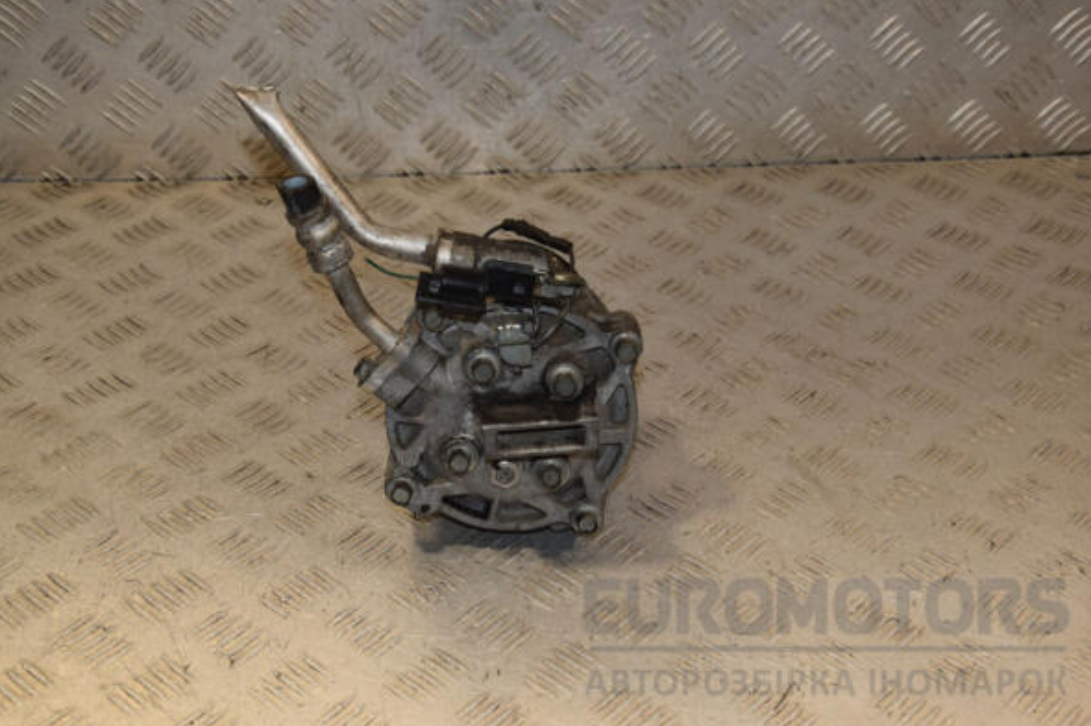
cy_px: 360
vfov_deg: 22.2
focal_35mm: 61
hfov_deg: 32.9
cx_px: 549
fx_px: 1848
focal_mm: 40
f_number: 7.1
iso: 800
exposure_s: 1/200
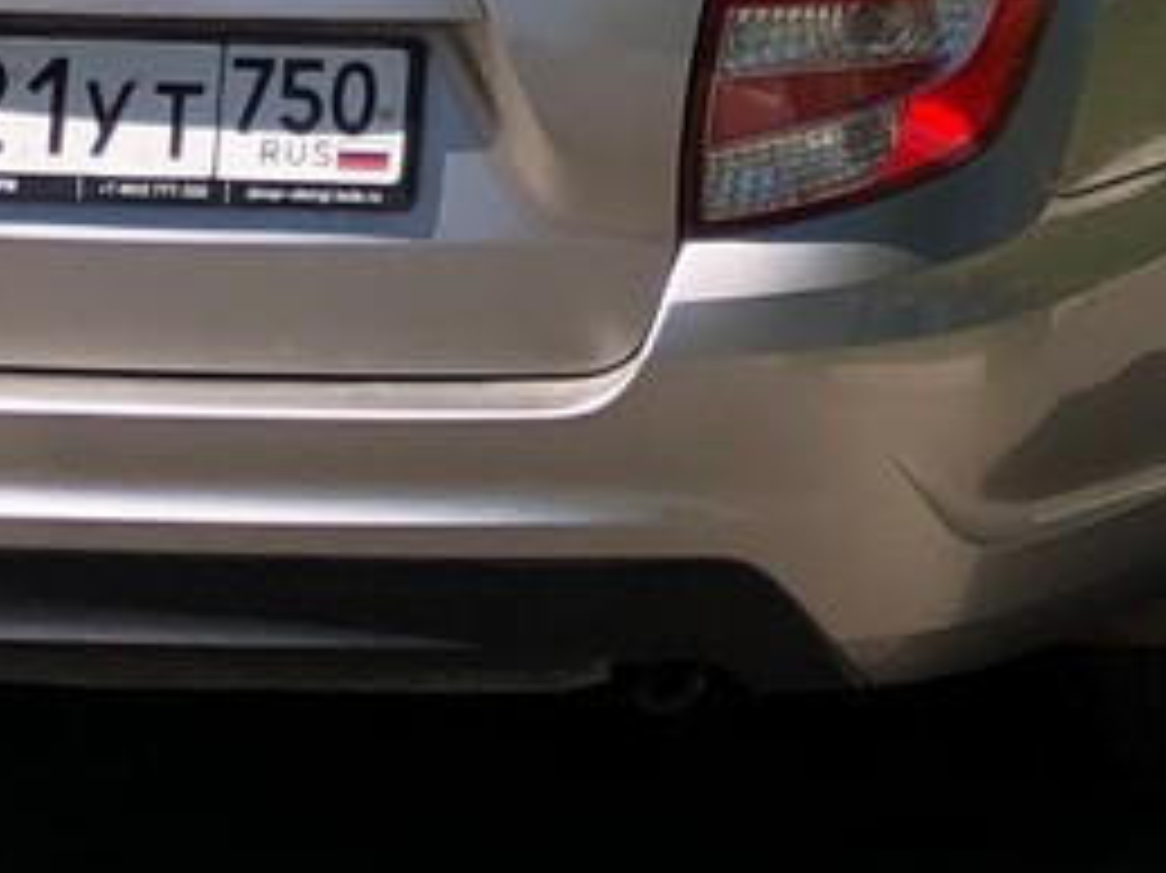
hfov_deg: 10.5
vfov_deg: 7.8
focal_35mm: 173
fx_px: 5825
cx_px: 2282
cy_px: -1382
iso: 20
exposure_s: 1/1656
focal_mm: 3.99
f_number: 1.8
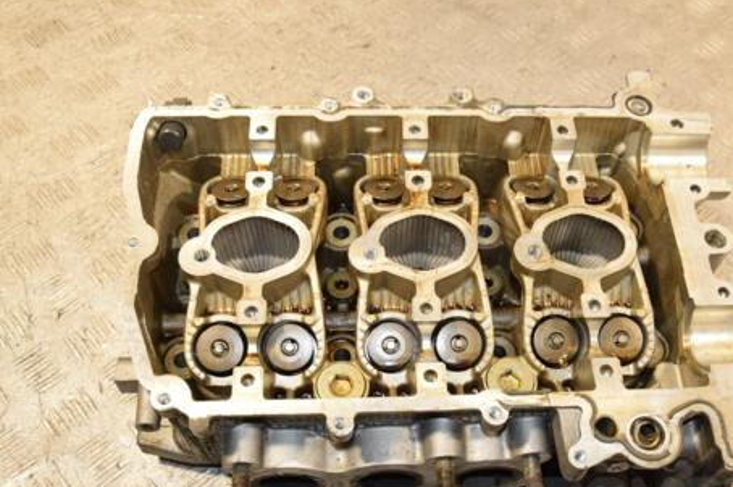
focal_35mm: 42
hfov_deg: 46.6
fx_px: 848
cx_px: 433
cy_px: 287
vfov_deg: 32.0
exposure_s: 1/200
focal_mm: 21
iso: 800
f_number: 5.6
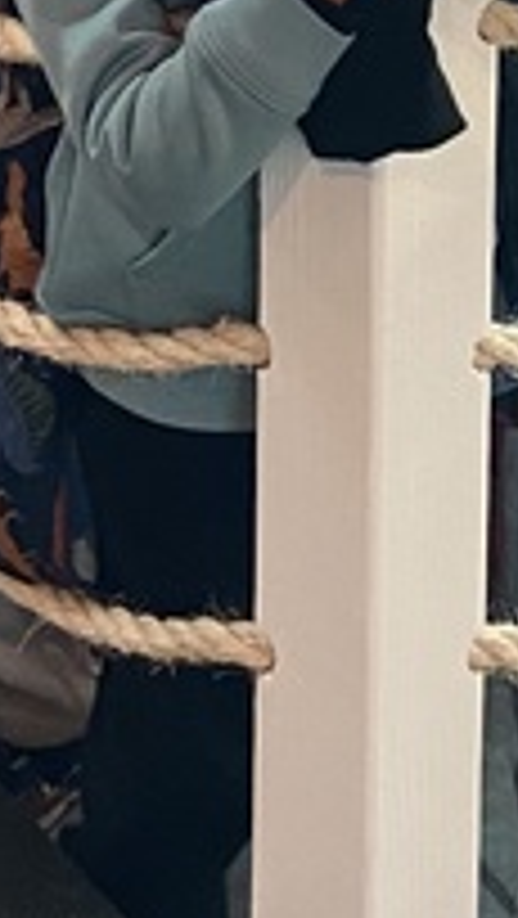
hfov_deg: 8.6
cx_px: 270
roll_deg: +2.0
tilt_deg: -13.4
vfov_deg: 14.1
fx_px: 3462
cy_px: -500
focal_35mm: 142
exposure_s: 1/60
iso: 250
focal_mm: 4.25
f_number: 1.8
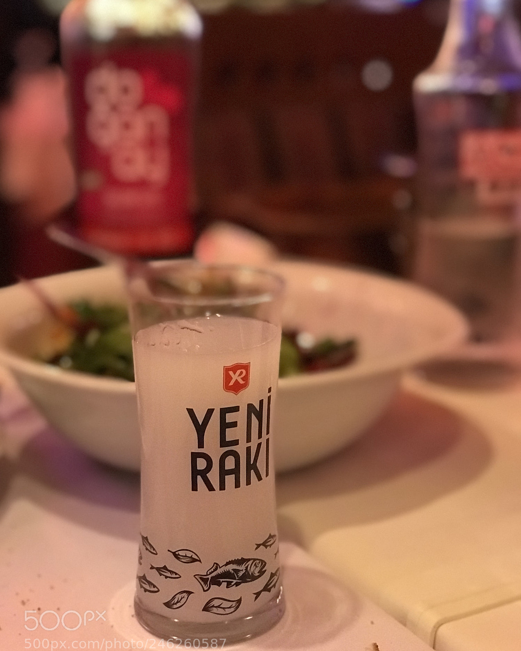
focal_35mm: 60
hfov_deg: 25.4
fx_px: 1157
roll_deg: +1.7
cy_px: 327
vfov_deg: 31.5
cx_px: 260
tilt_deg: -15.2
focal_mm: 6.6
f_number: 2.8
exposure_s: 1/50
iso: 1250
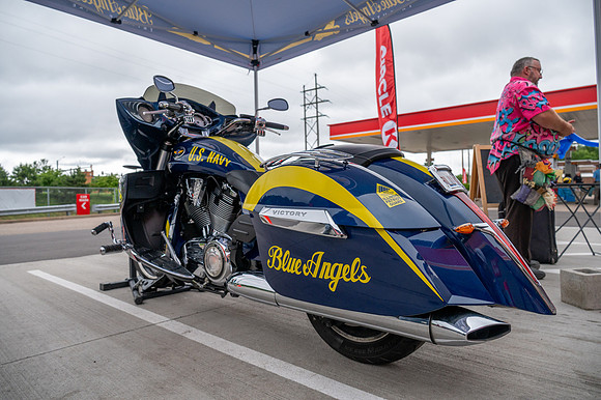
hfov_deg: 73.8
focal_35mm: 24
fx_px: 400
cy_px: 200
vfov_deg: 53.1
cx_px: 300
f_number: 5.6
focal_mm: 24
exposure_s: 1/2000
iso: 500
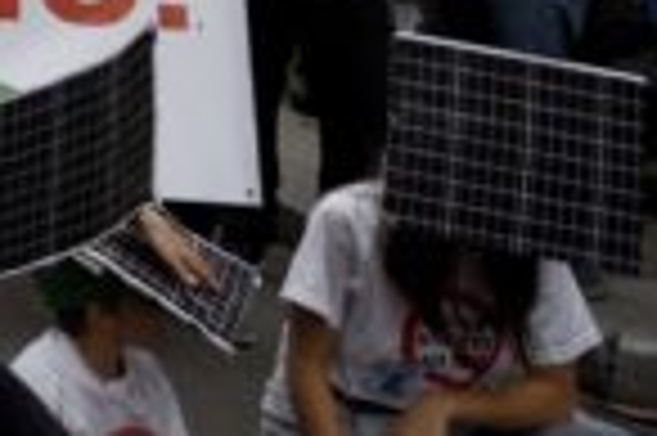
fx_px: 1568
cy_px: -494
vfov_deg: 13.2
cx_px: -747
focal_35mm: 86
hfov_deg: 16.4
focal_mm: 18
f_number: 3.5
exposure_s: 1/320
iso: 160
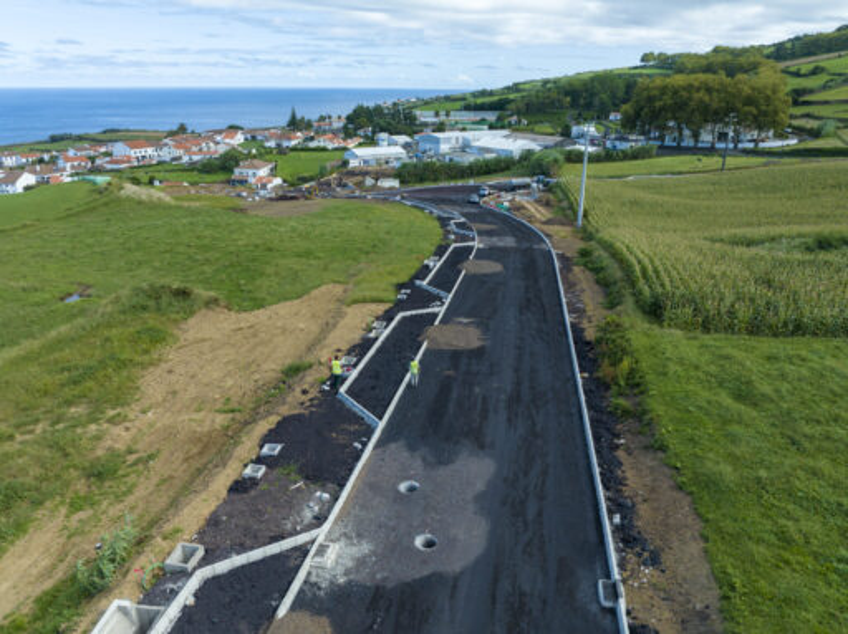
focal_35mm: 24
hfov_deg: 71.6
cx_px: 424
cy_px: 317
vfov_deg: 56.7
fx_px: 587
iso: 190
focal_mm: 12.29
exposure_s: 1/1250
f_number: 2.8
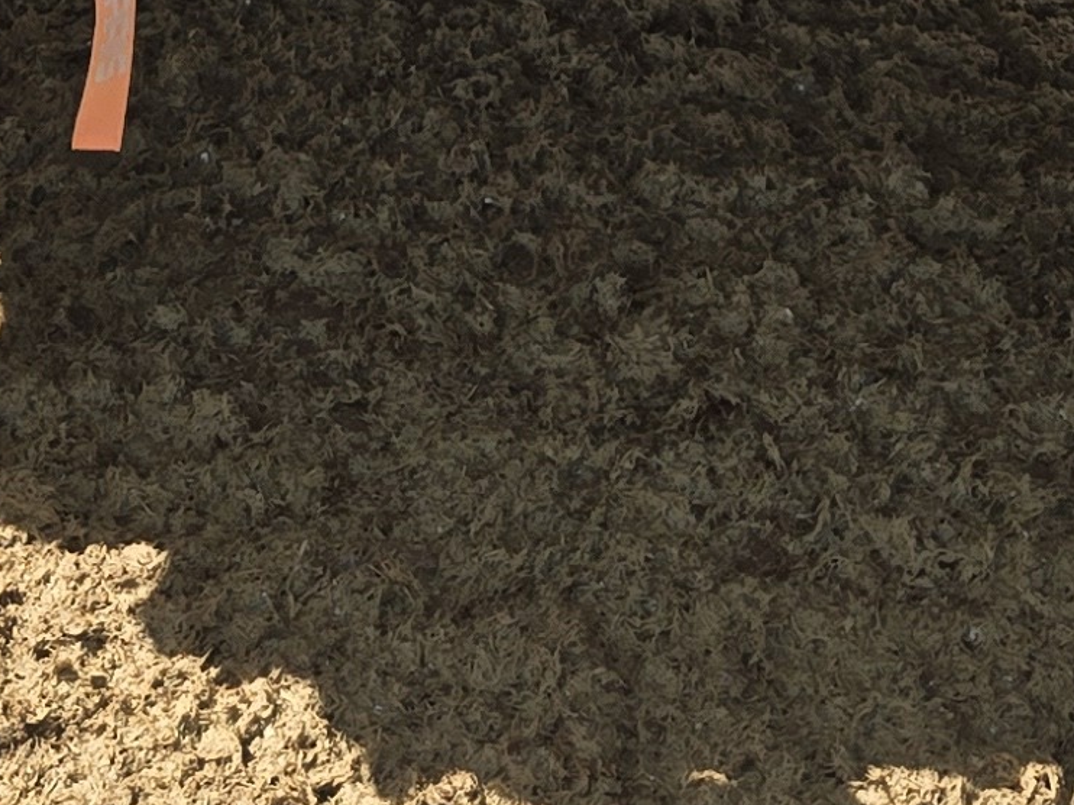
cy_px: -1179
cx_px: 326
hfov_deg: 15.9
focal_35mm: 124
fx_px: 3846
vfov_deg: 10.2
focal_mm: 5.4
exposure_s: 1/1445
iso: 25
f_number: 1.8
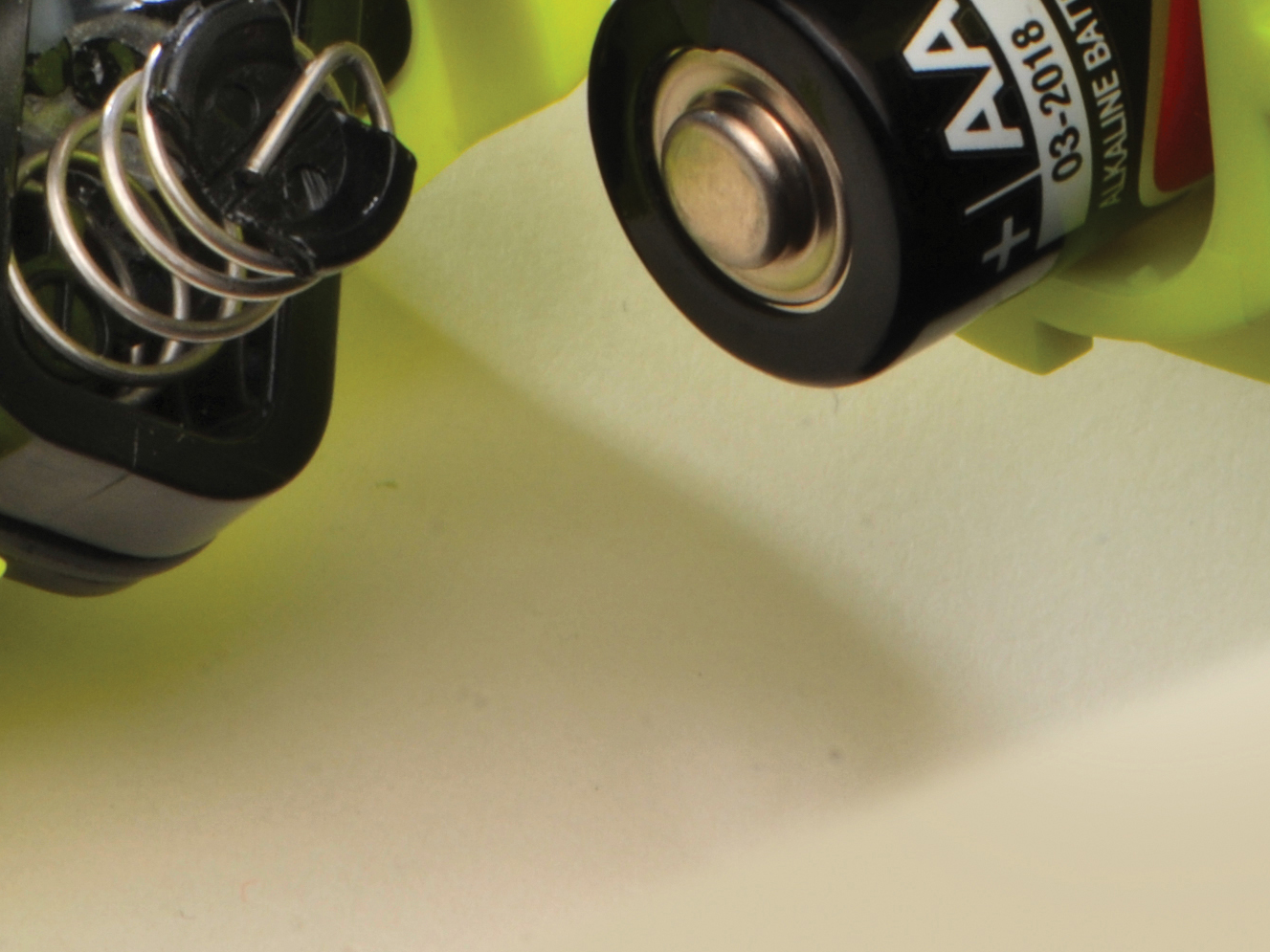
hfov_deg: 1.6
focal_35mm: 1257
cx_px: 1031
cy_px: -304
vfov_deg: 1.2
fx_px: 46113
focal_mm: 270
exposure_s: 1/200
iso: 200
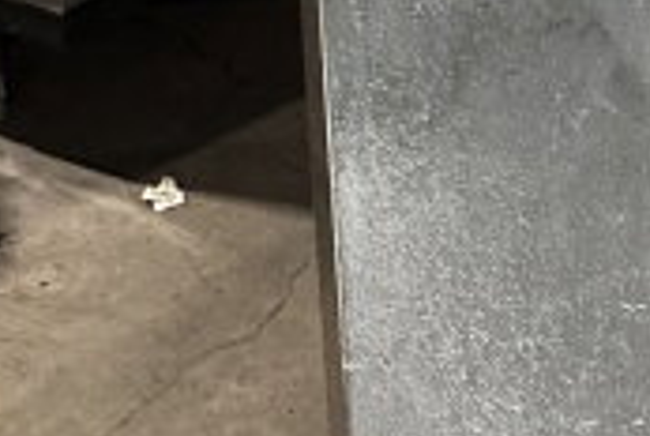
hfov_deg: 16.6
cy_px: -705
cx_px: 812
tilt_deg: -10.8
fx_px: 2116
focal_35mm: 117
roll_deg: -0.3
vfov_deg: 9.9
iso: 320
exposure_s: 1/60
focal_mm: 6.86
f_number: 1.78
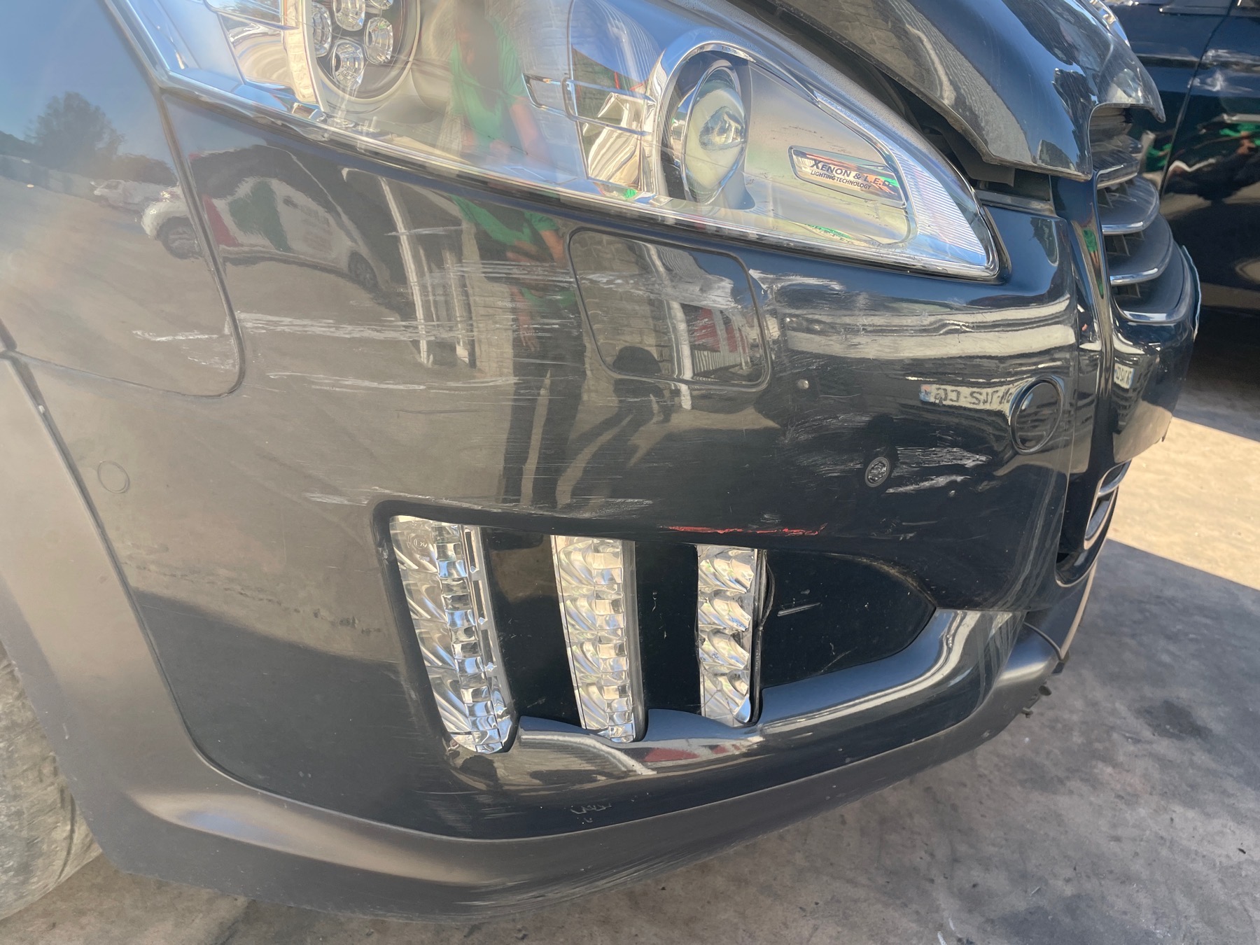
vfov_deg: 53.1
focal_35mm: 26
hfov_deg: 67.3
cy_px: 472
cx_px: 630
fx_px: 946
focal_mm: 4.2
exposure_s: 1/530
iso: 32
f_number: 1.6
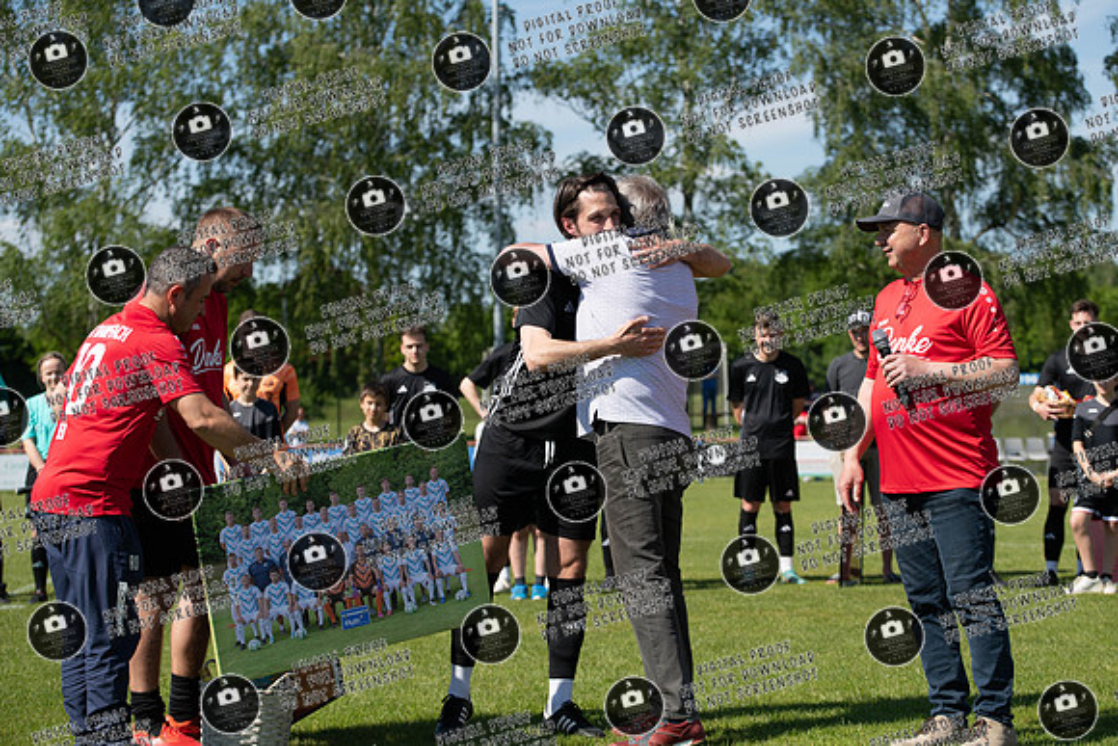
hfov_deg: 24.7
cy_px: 352
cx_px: 590
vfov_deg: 16.6
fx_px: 2558
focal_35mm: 82
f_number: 4
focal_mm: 78
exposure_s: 1/800
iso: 80
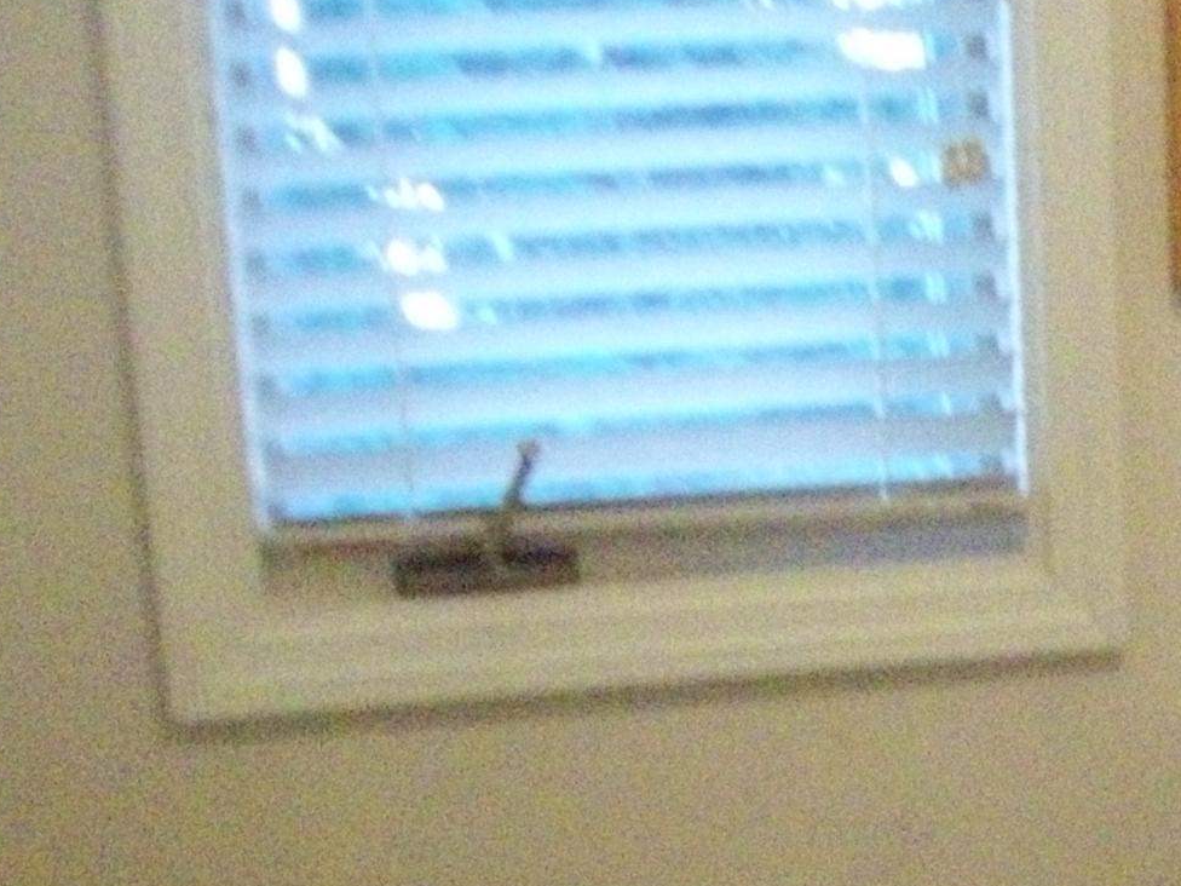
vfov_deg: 13.8
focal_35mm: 105
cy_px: 1005
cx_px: 1590
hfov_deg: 17.4
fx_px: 3582
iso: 760
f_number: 2.7
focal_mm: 6
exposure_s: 1/128
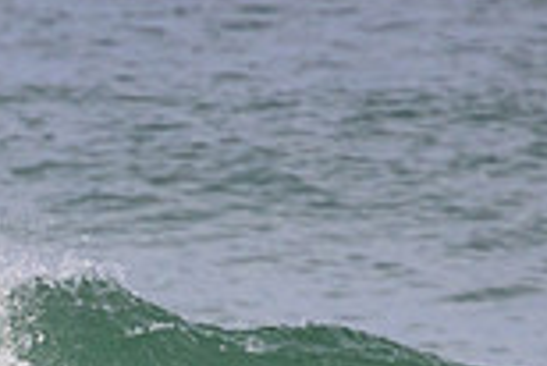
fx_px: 45884
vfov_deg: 0.5
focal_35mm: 3017
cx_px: -28
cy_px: 606
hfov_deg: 0.7
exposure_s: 1/2000
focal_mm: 800
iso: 1400
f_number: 11
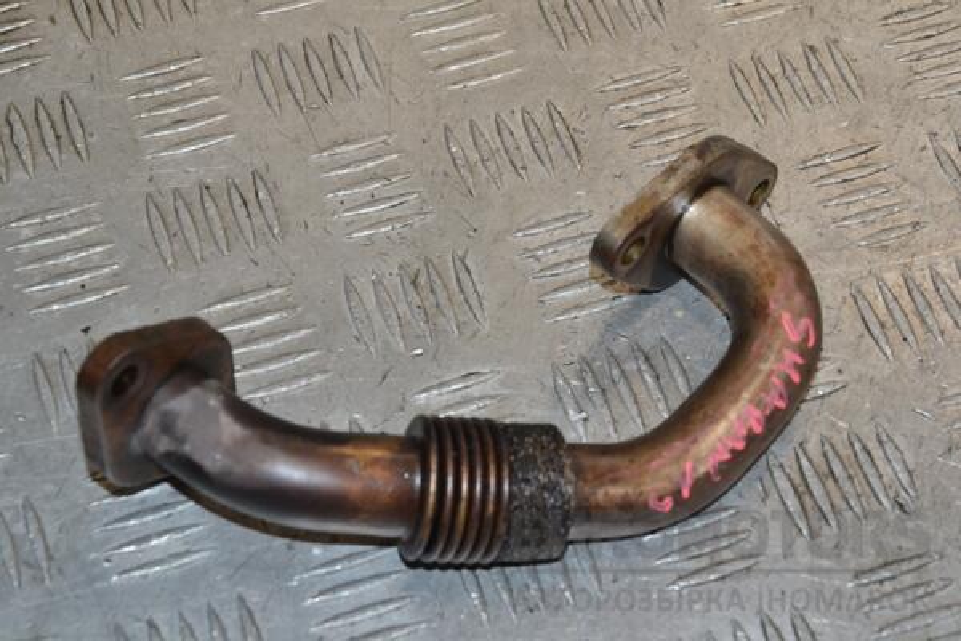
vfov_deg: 13.0
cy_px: 320
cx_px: 480
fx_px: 2803
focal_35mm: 105
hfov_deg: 19.5
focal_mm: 70
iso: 800
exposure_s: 1/200
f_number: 9
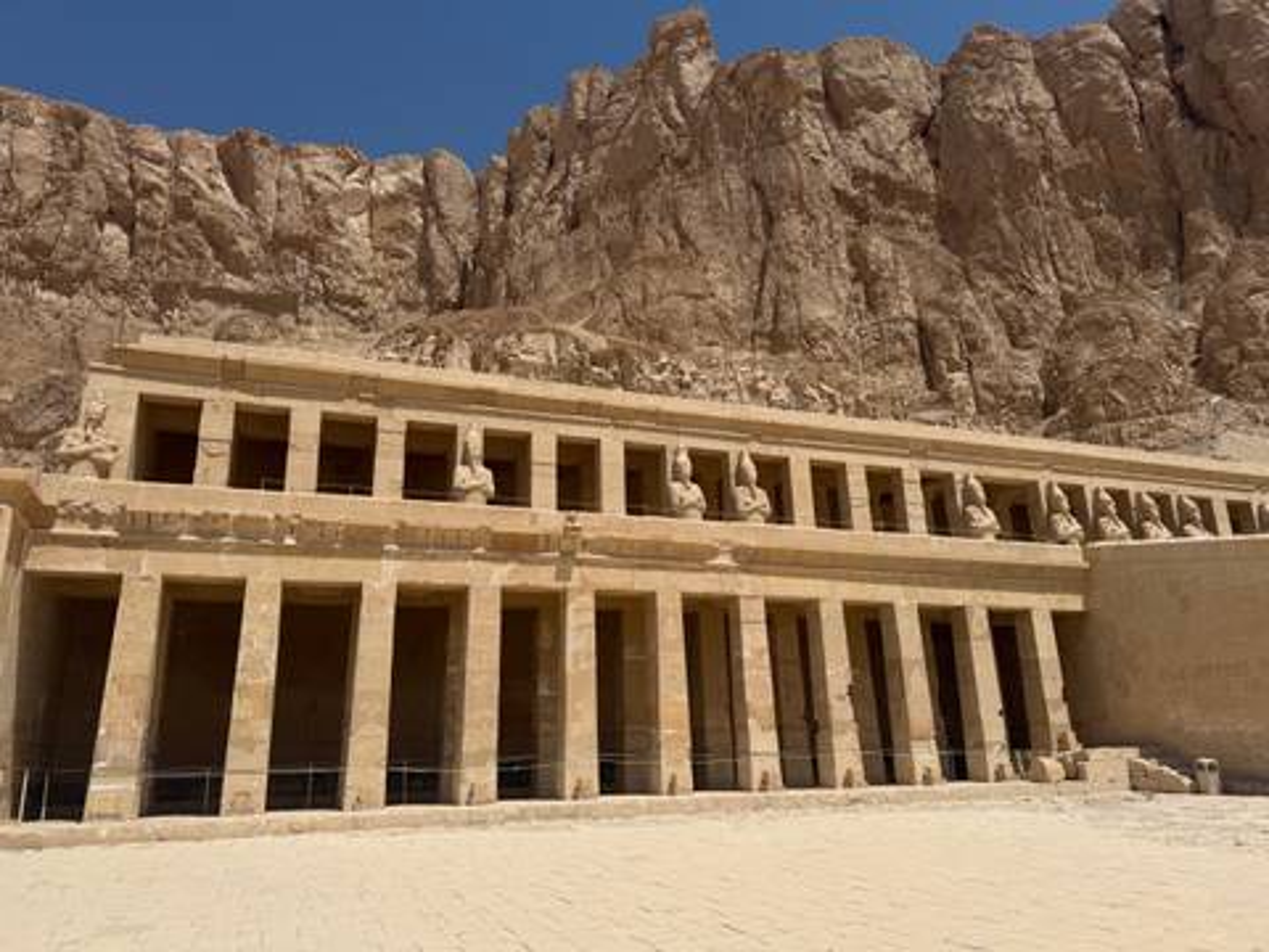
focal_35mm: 24
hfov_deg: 71.6
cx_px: 634
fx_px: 880
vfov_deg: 56.8
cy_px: 476
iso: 80
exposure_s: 1/9091
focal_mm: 6.76
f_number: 1.78
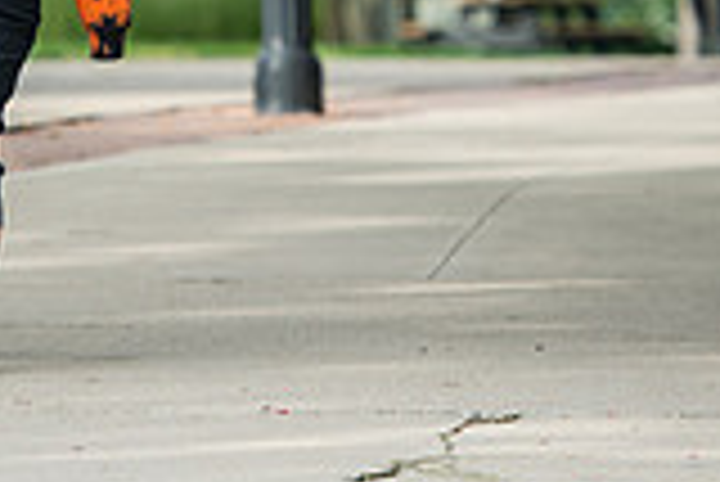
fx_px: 11630
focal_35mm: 581
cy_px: -327
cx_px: 76
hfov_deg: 3.5
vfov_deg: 2.4
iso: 160
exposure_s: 1/500
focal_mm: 160
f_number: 3.2
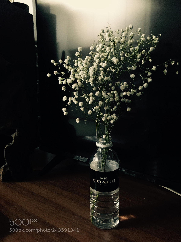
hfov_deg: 48.2
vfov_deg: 61.7
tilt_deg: -12.7
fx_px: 202
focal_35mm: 29
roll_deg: +2.4
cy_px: 121
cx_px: 90
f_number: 2.2
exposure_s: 1/15
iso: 400
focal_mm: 4.15
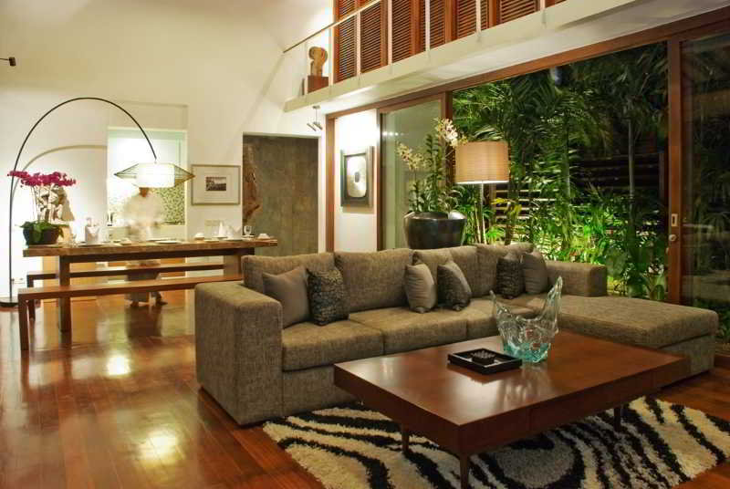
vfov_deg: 48.1
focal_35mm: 27
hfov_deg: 67.3
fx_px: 548
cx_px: 365
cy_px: 244
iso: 250
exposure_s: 1
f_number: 5
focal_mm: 18
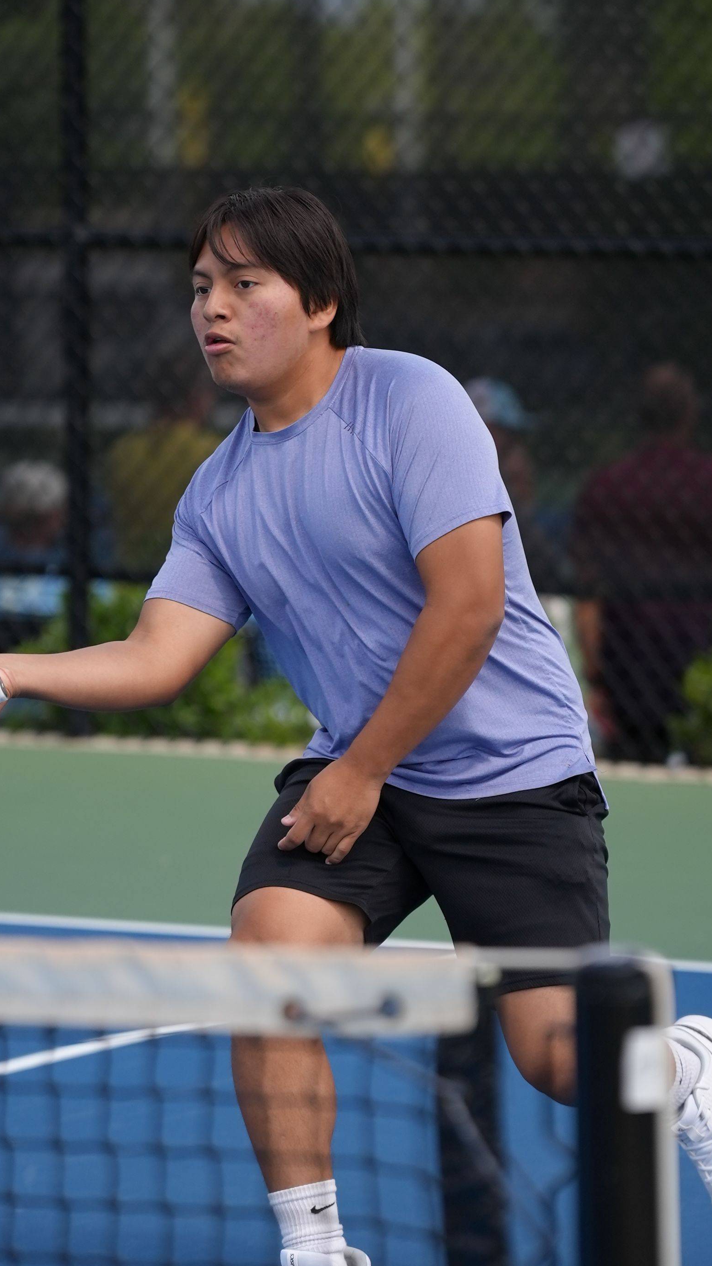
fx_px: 6678
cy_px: 633
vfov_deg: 10.8
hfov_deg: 6.1
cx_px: 320
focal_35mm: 199
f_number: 2.8
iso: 400
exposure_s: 1/4000
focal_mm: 126.5
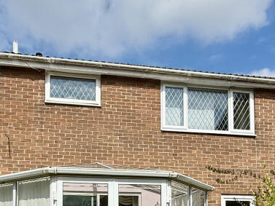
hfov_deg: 48.8
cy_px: 221
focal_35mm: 38
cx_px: 116
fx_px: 302
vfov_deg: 33.4
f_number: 2.2
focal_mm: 2.22
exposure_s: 1/5155
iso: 50
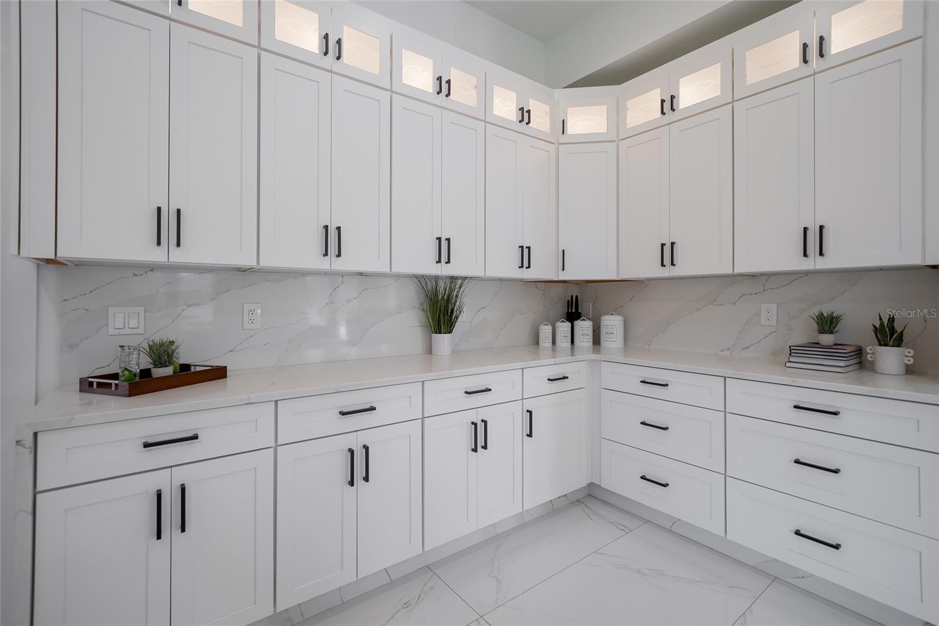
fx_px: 391
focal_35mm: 15
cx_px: 470
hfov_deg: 100.4
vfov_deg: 77.3
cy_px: 313
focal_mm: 15
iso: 640
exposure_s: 1/60
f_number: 4
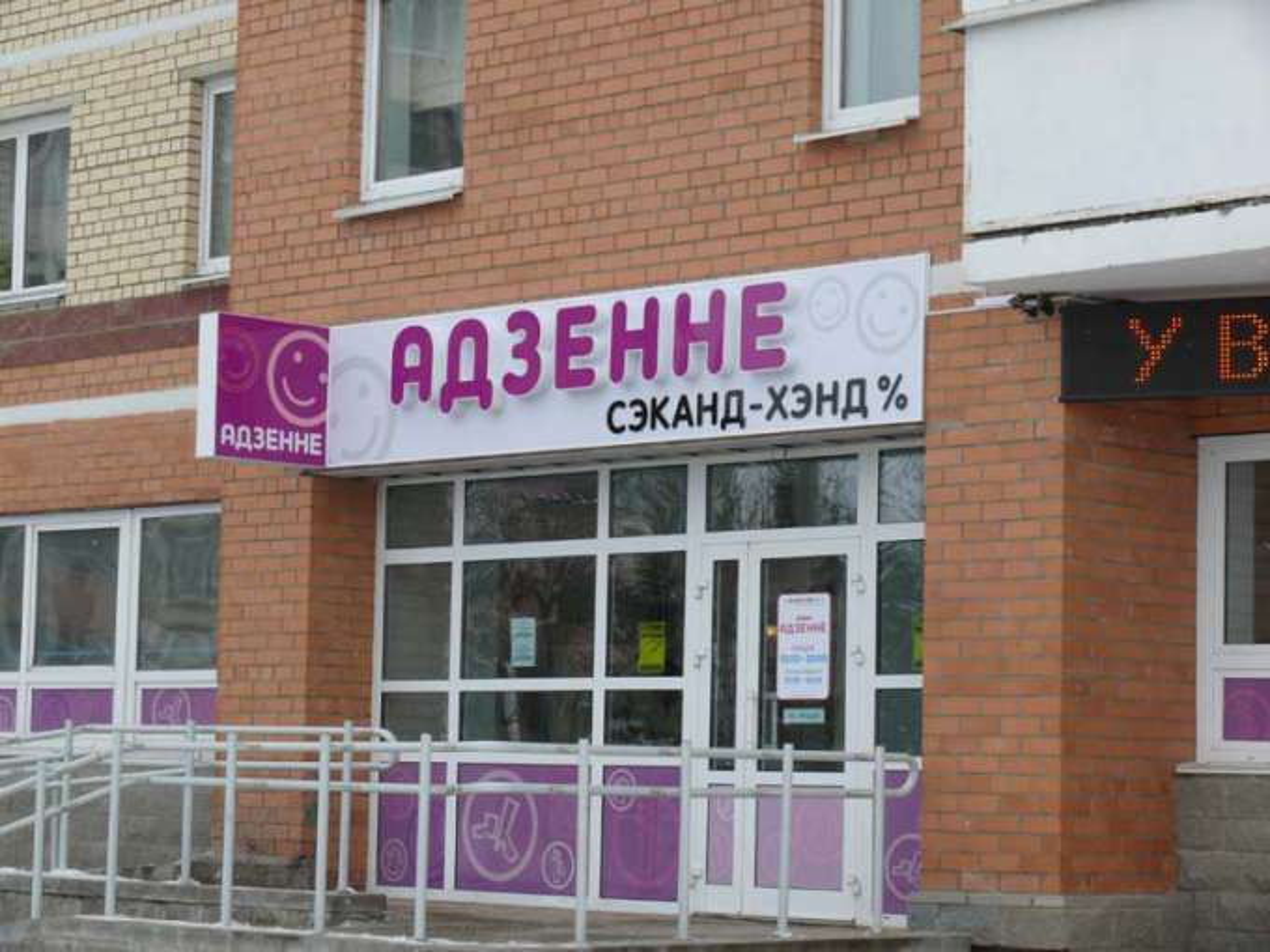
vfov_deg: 16.4
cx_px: 635
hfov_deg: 21.8
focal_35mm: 90
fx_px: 3302
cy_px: 476
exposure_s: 1/250
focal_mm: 19.1
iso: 100
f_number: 5
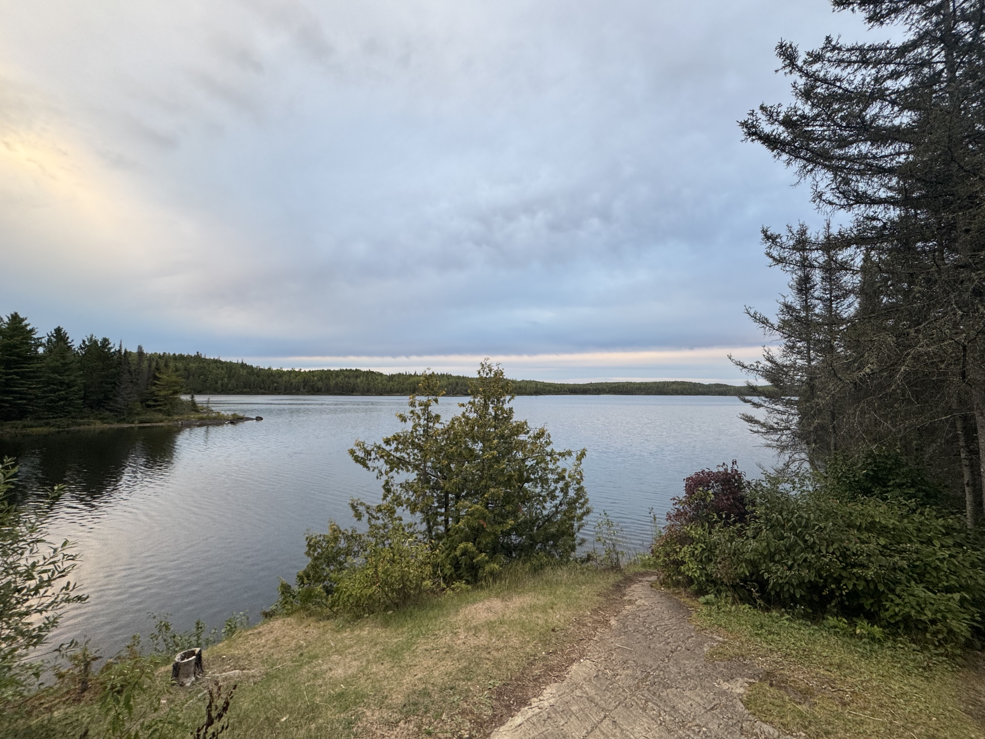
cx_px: 492
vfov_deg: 85.7
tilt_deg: +2.1
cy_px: 370
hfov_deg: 102.1
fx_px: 398
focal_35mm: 14
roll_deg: -0.9
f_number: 2.2
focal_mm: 2.22
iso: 64
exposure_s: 1/99
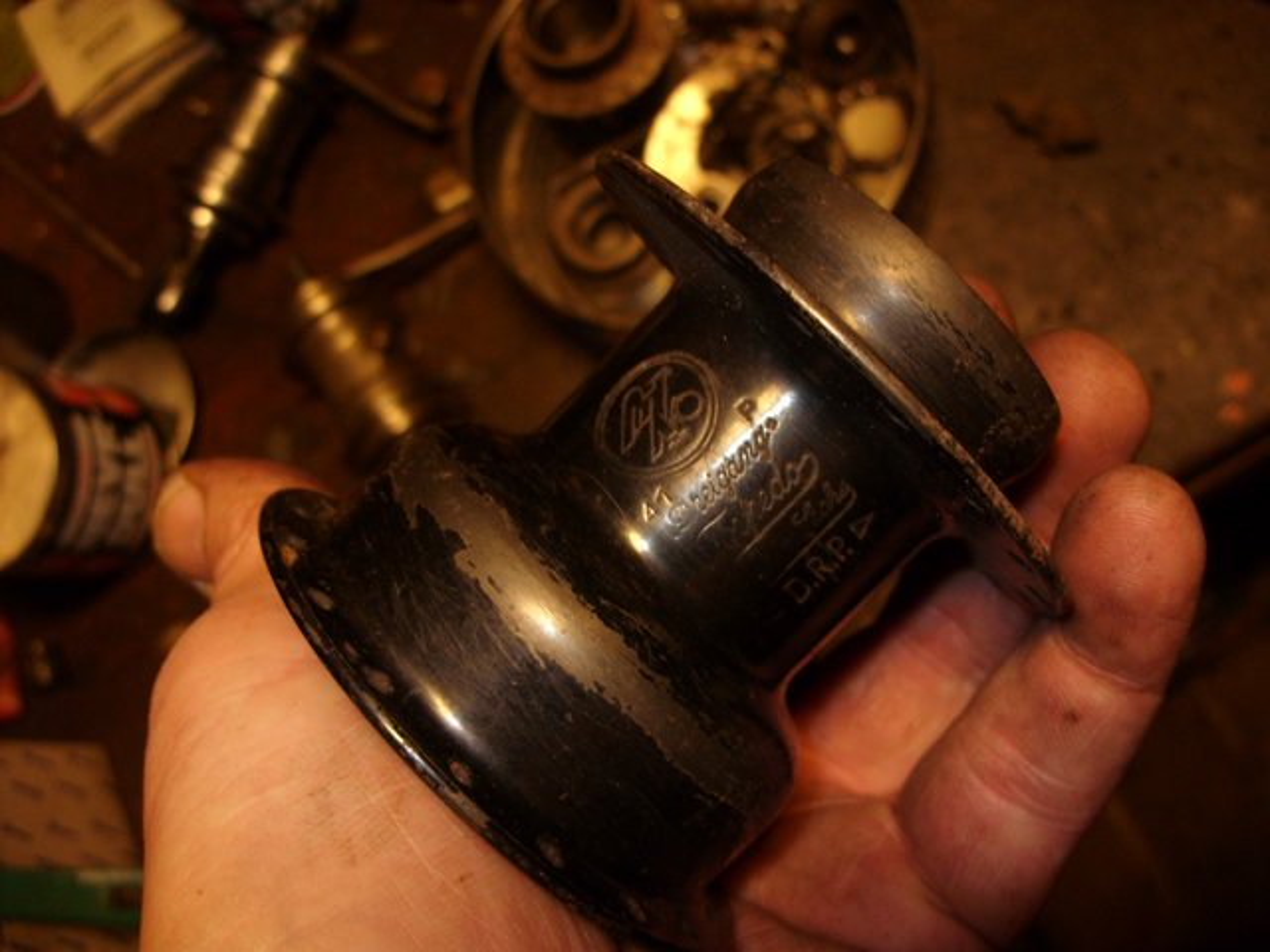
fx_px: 1394
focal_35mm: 38
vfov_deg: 37.7
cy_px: 476
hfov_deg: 49.0
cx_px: 635
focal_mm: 6.3
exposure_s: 1/30
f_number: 2.8
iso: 200
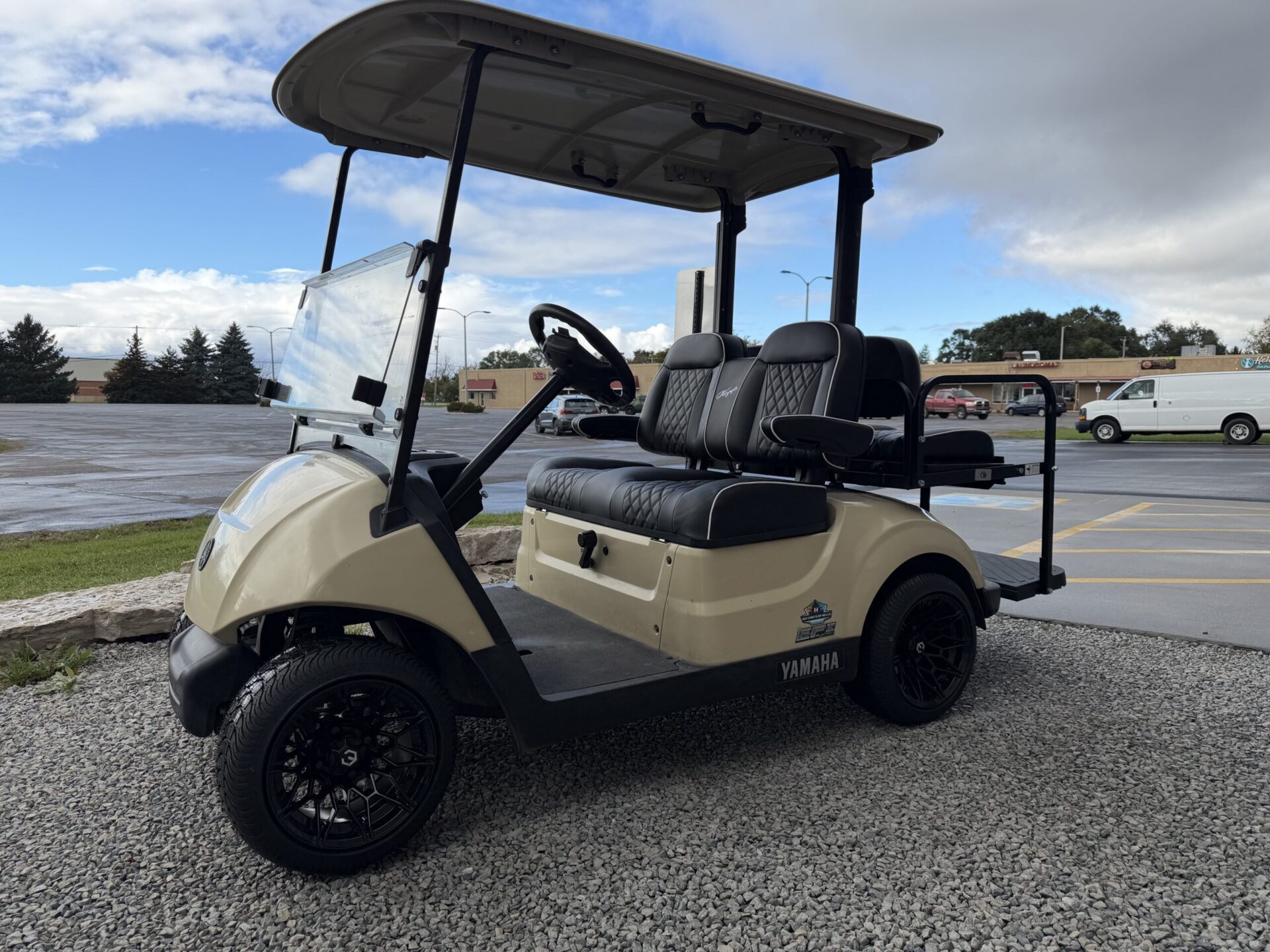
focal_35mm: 24
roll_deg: -0.9
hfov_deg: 71.6
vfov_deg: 56.8
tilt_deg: -4.9
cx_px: 635
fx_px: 881
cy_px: 476
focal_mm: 6.76
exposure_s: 1/2703
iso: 80
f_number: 1.78
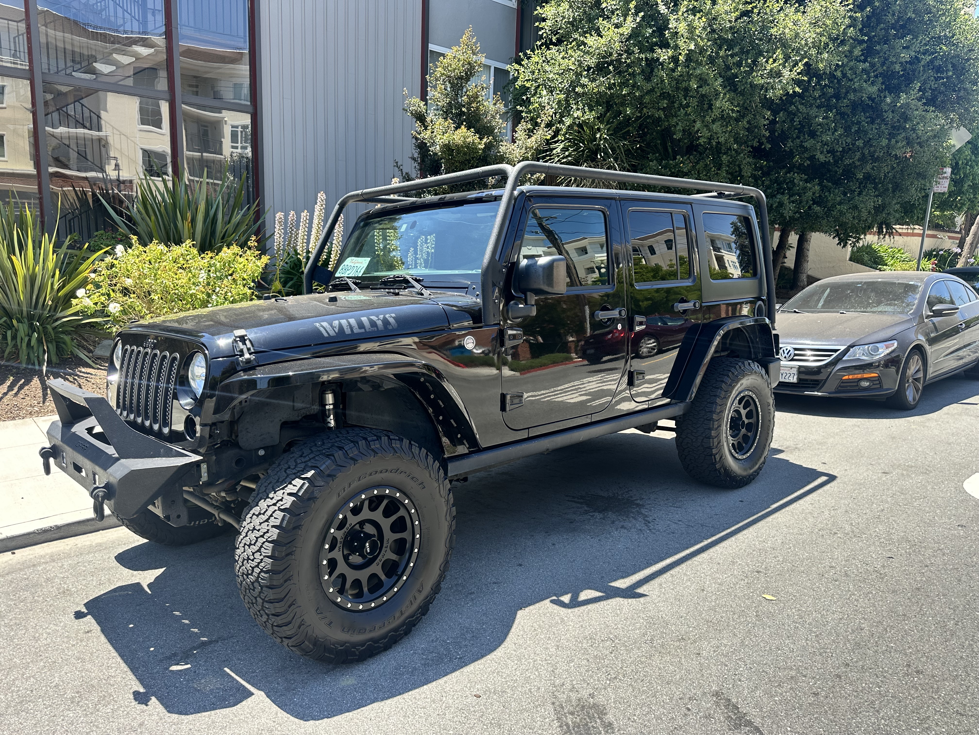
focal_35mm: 24
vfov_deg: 56.8
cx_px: 490
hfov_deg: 71.6
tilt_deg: -11.2
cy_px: 368
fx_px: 679
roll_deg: -2.4
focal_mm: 6.86
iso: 80
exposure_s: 1/879
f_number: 1.78
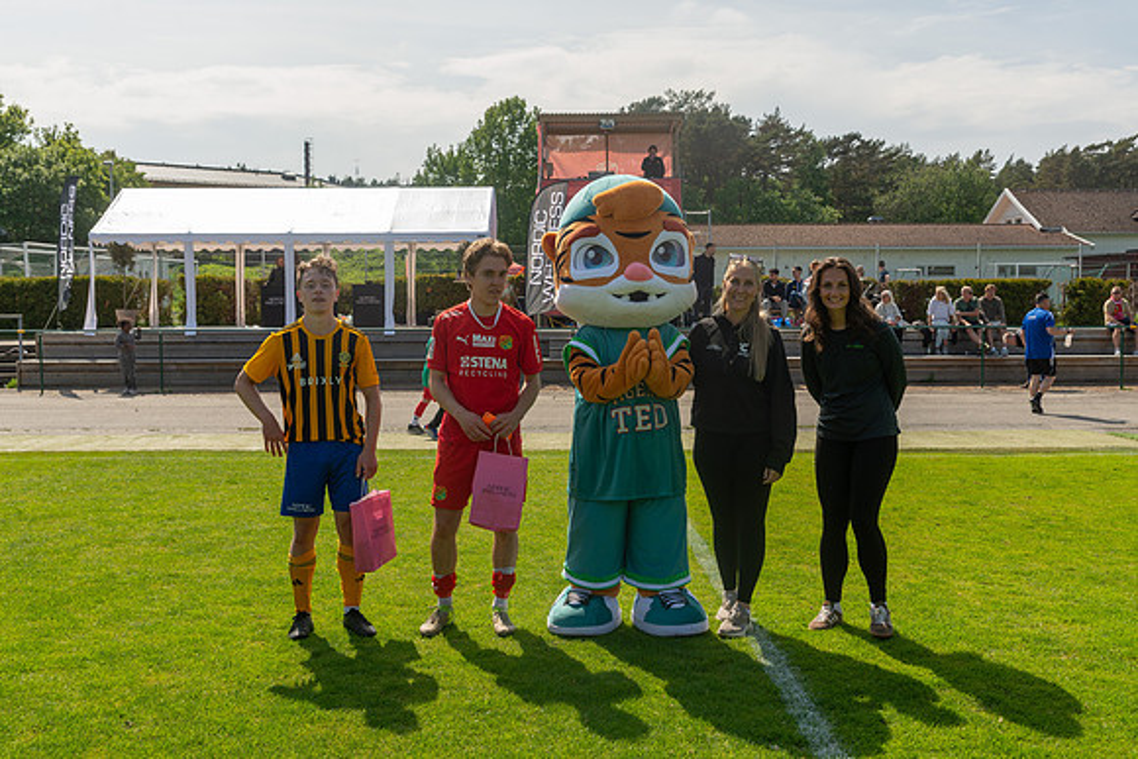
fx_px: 1208
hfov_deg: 50.5
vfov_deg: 34.9
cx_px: 569
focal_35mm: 38
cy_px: 380
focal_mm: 38
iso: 160
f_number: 5
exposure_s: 1/800
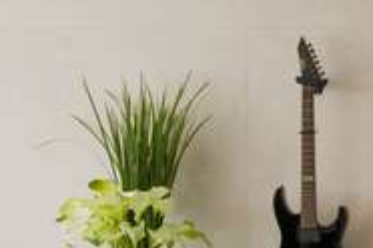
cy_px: 186
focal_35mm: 117
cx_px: 648
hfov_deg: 15.3
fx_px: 1212
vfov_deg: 11.7
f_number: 13
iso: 100
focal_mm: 29
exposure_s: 1/4
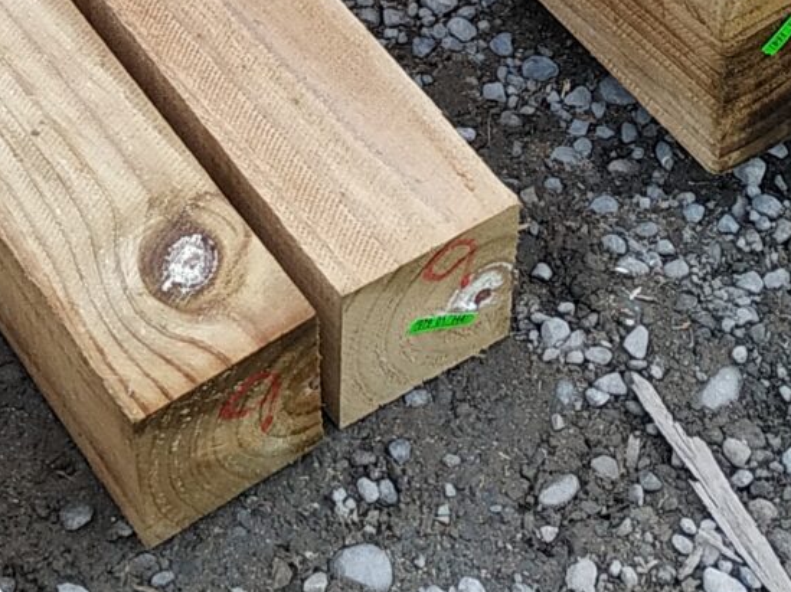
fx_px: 2558
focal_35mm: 112
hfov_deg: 17.4
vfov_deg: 11.7
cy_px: -637
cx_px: 111
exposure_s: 1/100
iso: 160
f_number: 1.9
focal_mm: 3.94
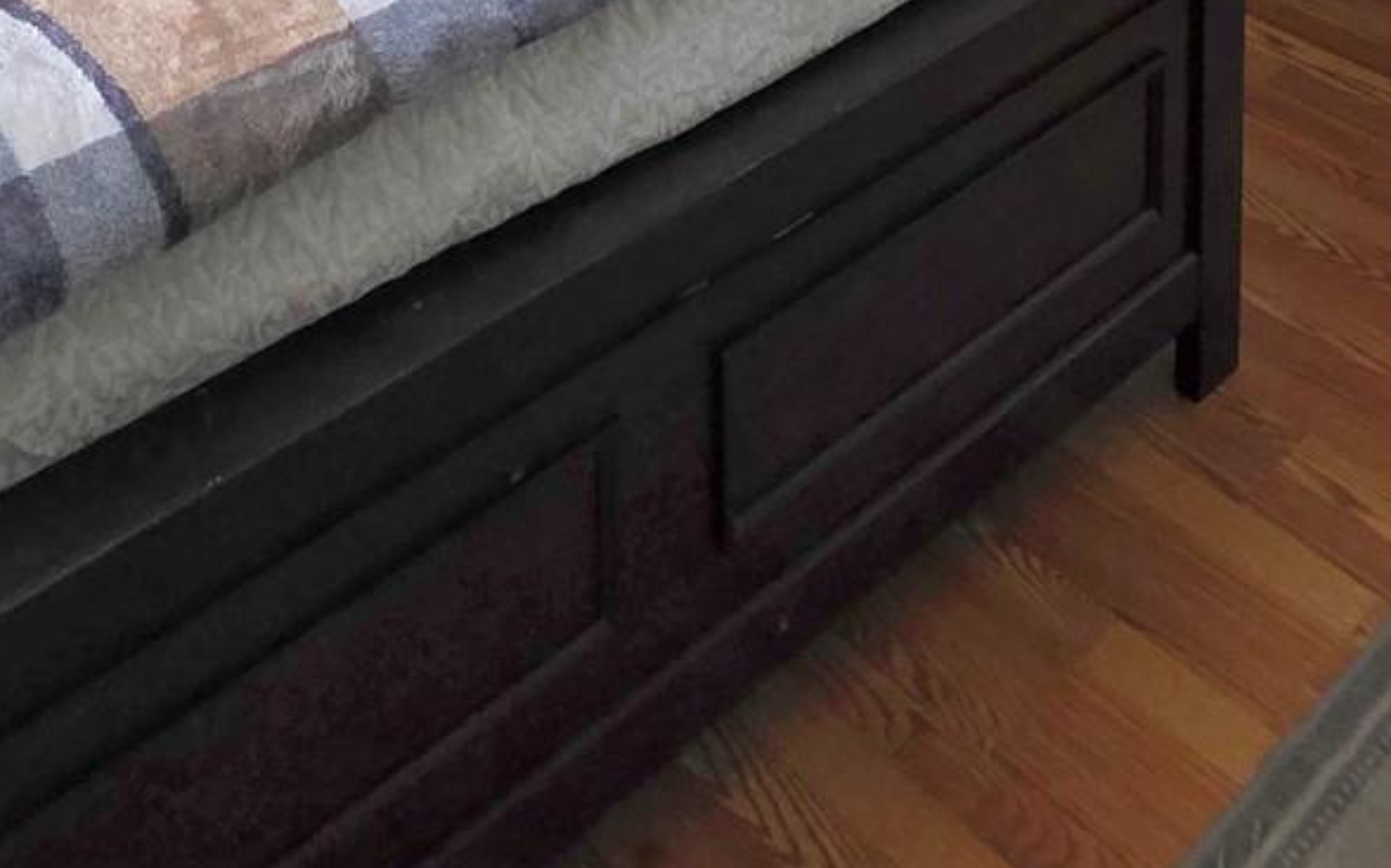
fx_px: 1819
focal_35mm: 48
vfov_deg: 18.6
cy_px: -816
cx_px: 582
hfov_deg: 41.7
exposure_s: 1/60.2
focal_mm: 2.2
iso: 640
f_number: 1.9
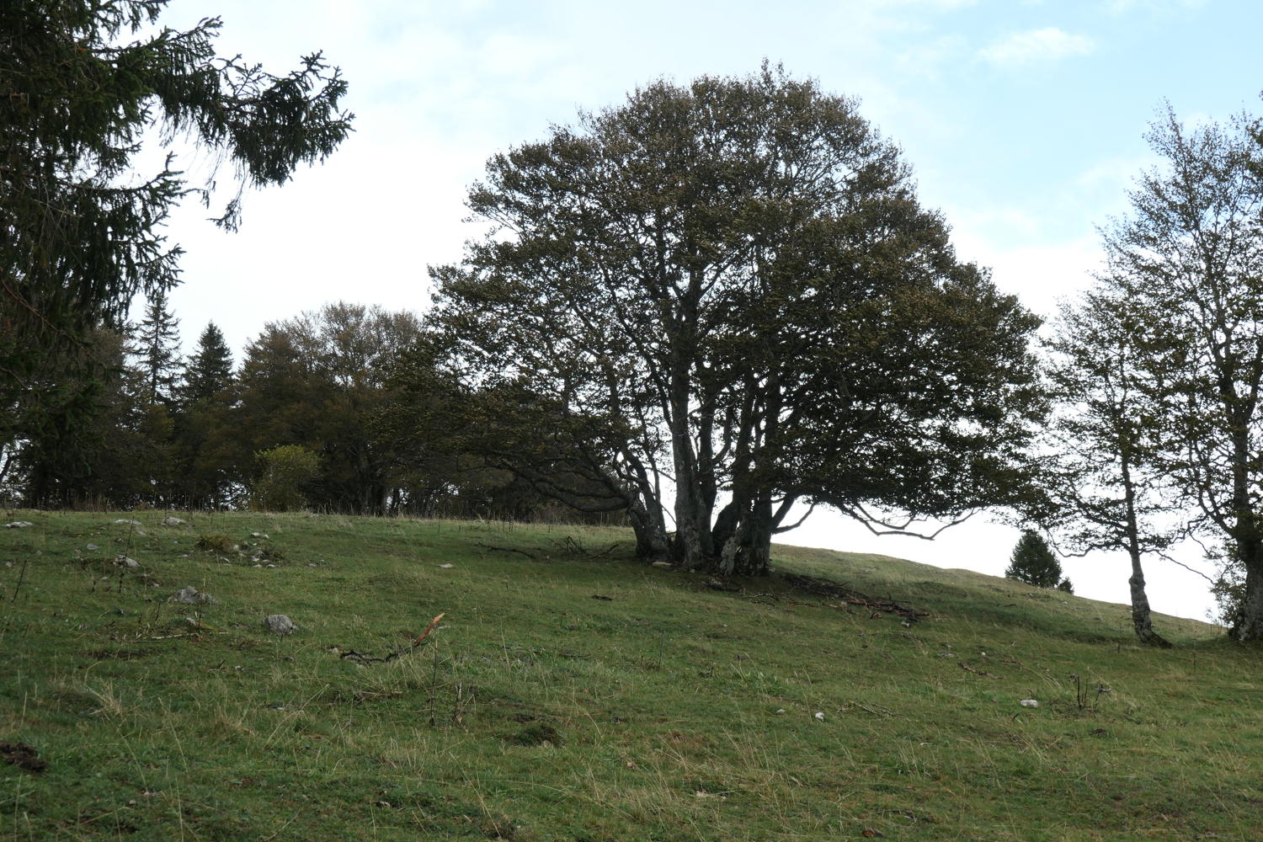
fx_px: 1508
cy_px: 421
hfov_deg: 45.4
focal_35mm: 43
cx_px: 632
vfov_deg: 31.2
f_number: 4
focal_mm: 15.8
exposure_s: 1/320
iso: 200
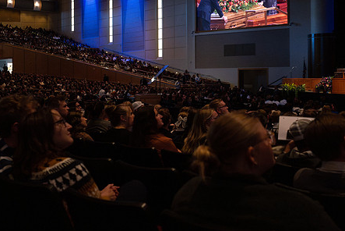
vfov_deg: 27.9
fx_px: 460
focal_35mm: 48
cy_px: 78
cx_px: 155
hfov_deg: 41.0
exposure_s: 1/50
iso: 2000
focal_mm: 30
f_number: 4
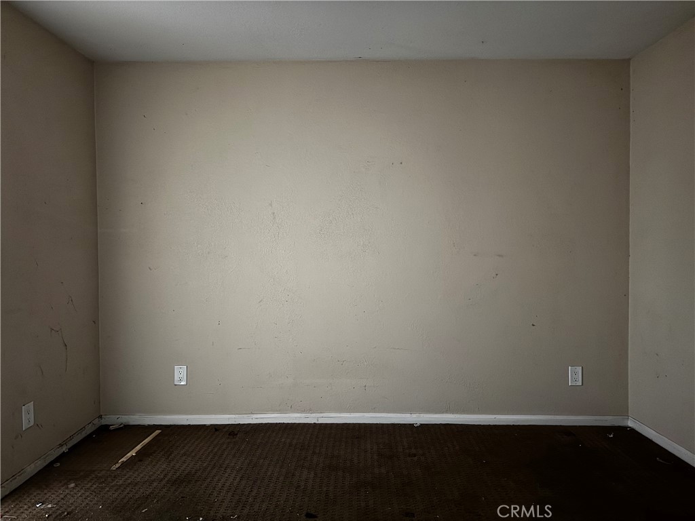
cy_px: 260
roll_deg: +0.5
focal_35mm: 24
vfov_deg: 56.8
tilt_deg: -1.6
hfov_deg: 71.6
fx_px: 482
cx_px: 348
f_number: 1.78
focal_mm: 6.76
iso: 1600
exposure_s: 1/20
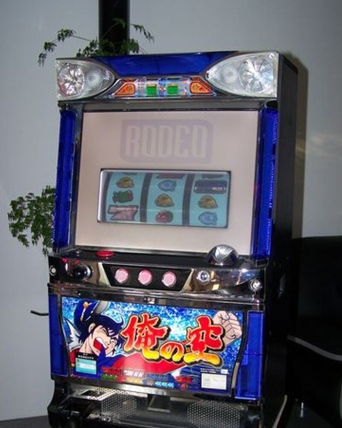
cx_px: 166
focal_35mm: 52
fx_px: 658
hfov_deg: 29.1
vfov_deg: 35.7
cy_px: 278
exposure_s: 1/60
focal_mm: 6.7
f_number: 2.8
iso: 80
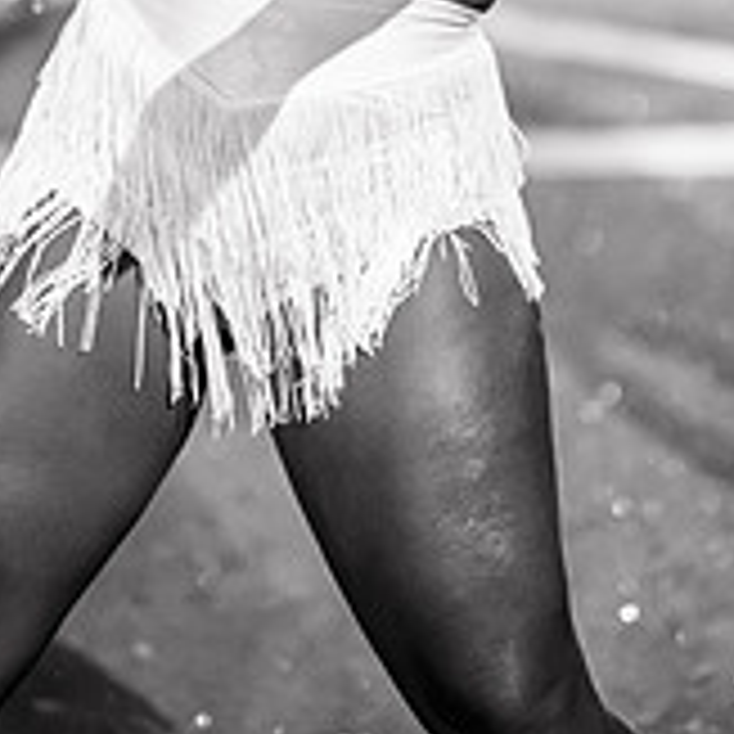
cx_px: 387
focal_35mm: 117
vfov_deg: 14.4
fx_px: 2807
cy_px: -149
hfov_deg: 14.9
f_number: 1.2
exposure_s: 1/320
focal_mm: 50
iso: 2000
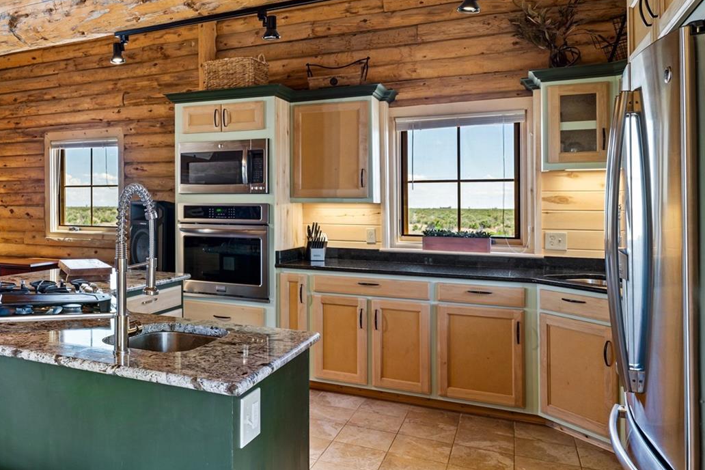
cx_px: 192
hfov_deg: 57.8
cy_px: 214
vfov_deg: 42.3
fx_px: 607
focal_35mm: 31
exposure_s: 1
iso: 100
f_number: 8
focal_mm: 20
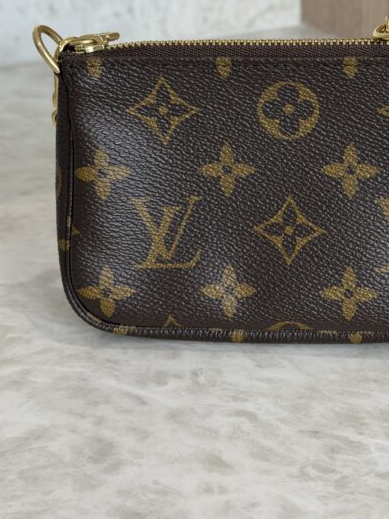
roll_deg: -1.1
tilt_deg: -20.8
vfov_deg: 26.2
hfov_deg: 19.8
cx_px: 287
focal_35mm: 74
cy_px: 178
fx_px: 1109
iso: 50
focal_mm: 6.76
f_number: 1.78
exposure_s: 1/60
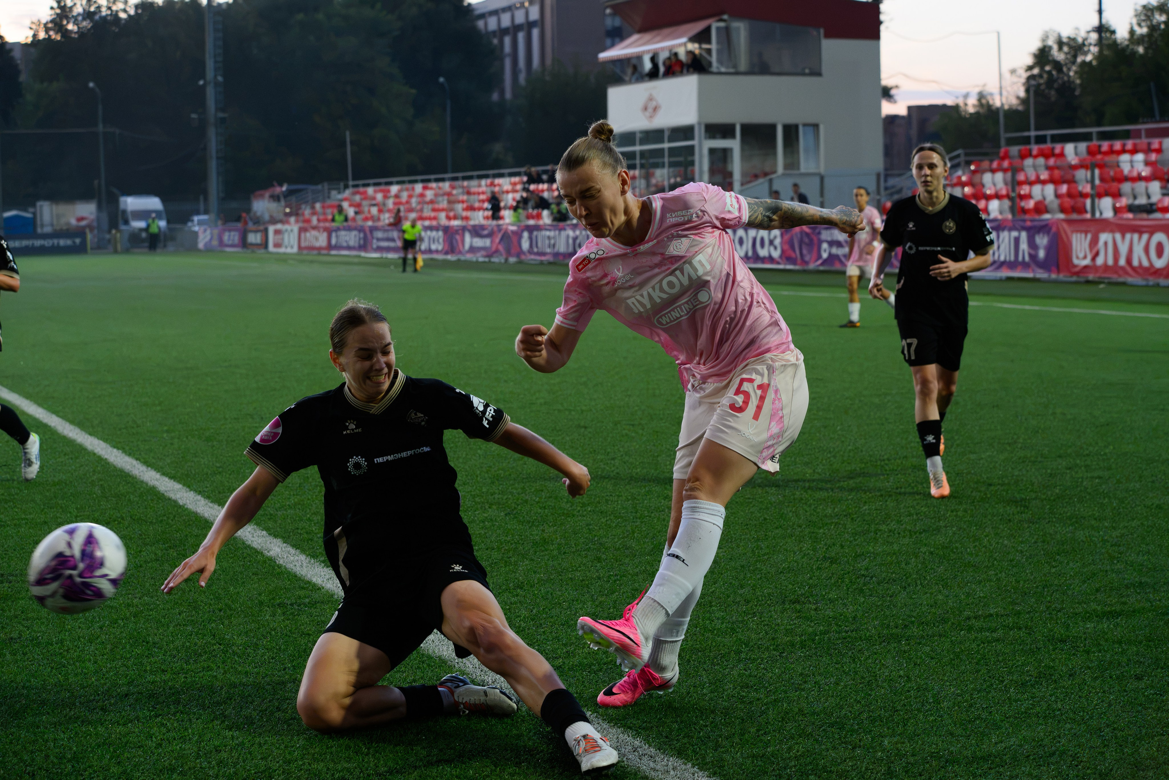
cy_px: 390
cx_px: 584
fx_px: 2273
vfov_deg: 19.5
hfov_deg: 28.8
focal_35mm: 70
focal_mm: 70
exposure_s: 1/1600
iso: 4000
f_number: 5.6
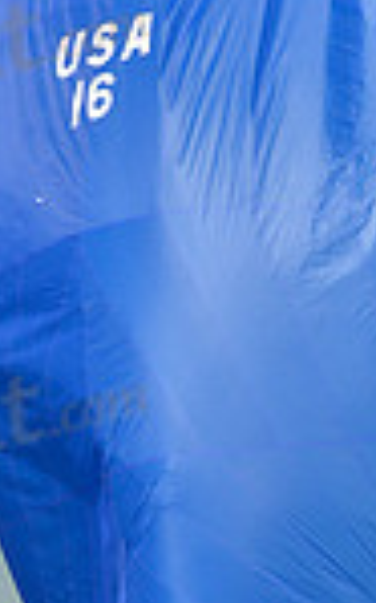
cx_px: 358
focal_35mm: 325
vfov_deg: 6.4
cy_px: 611
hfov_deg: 4.0
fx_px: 5334
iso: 200
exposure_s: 1/640
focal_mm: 82
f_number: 6.3
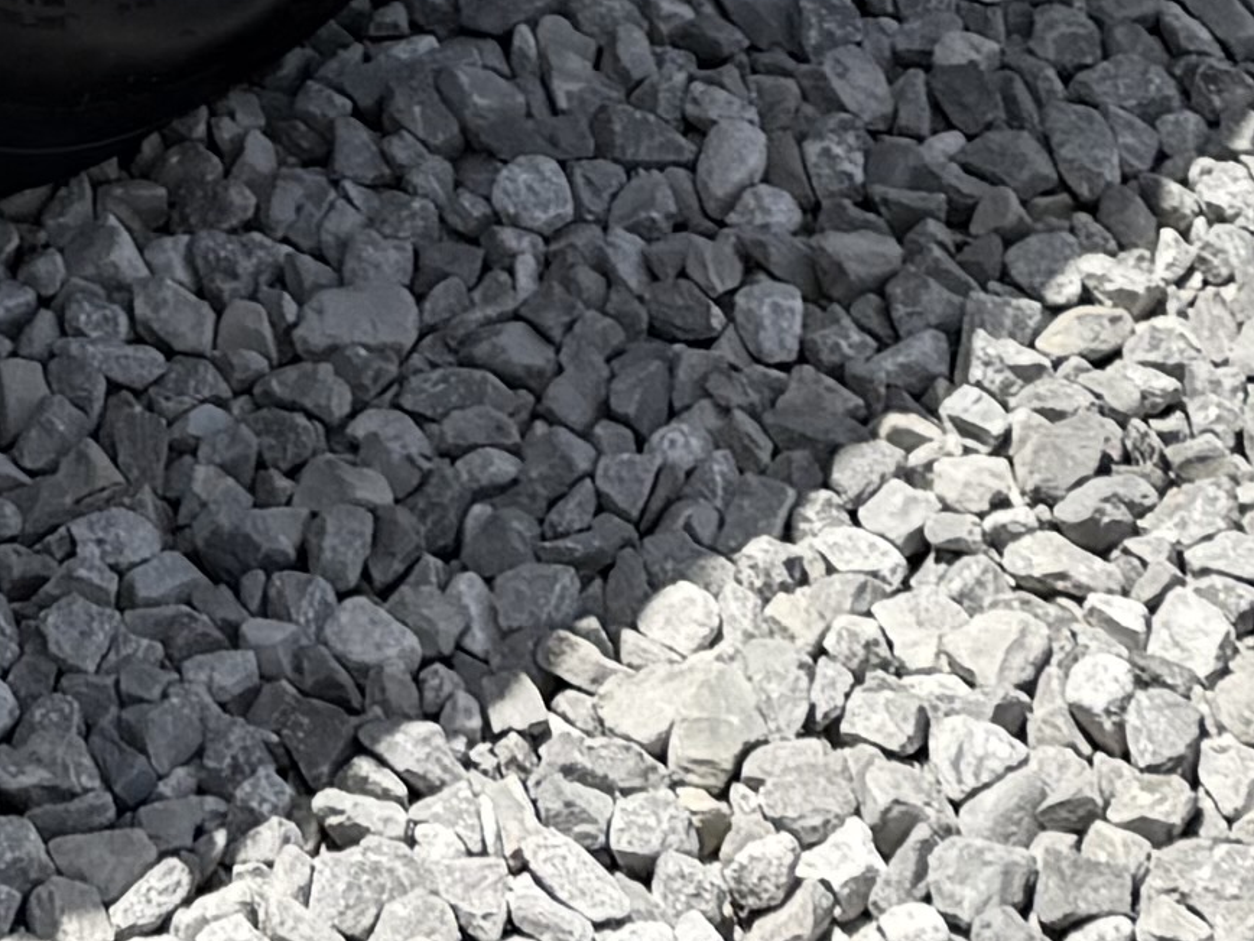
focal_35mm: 158
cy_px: -1967
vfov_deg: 8.0
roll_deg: +0.1
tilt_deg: -19.5
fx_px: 5724
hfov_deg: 12.3
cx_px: -40
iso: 80
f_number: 1.78
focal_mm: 6.76
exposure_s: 1/3953
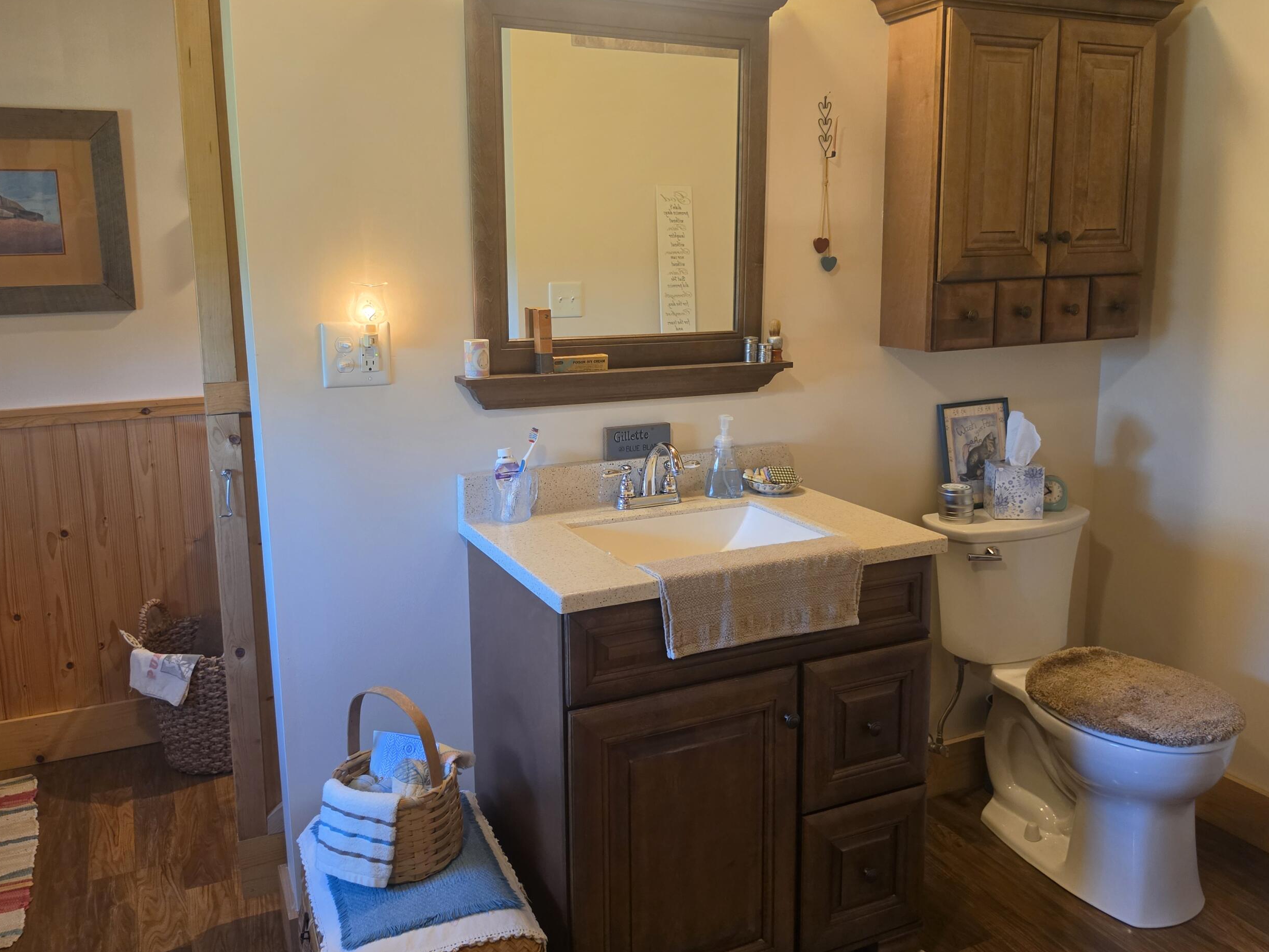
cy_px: 433
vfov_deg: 49.7
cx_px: 626
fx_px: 1026
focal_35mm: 28
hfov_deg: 63.4
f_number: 1.4
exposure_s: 1/120
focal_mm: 6.5
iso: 250
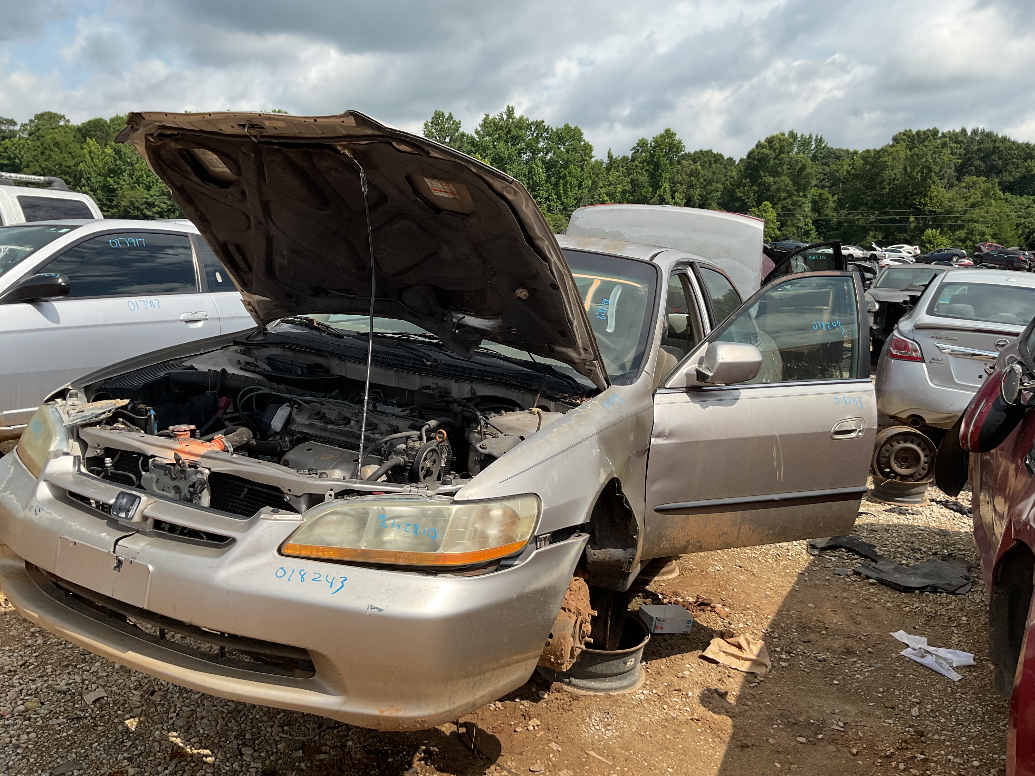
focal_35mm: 29
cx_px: 518
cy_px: 388
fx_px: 867
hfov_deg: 61.7
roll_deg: -0.1
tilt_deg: -9.0
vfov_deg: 48.2
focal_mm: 3
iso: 16
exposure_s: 1/2427
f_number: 1.8
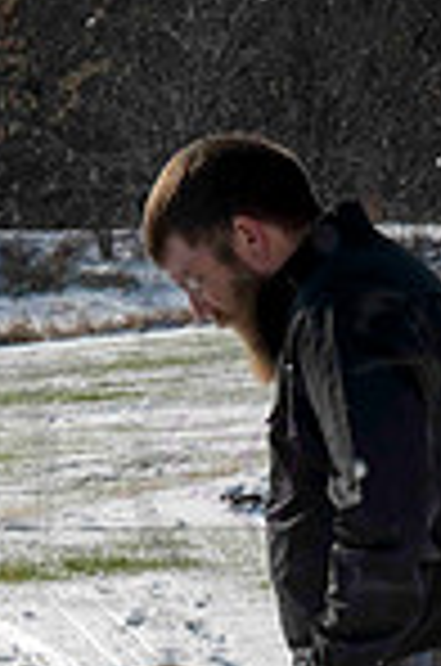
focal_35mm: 259
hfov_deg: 5.3
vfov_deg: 7.9
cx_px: 252
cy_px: 873
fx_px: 4781
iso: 800
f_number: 20
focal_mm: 85
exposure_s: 1/640
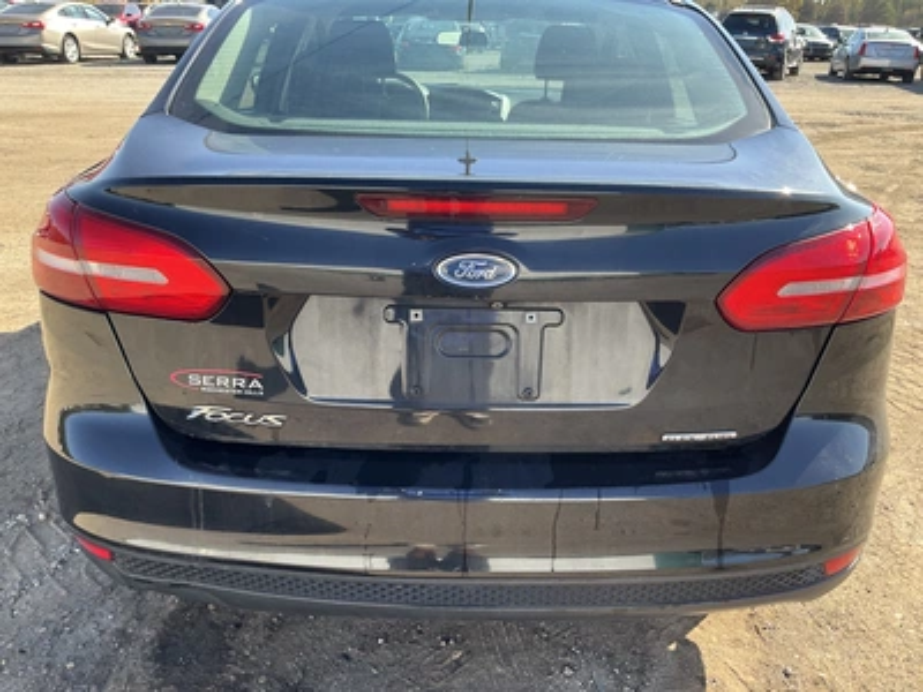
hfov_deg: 61.7
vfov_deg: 48.2
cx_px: 462
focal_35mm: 29
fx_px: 773
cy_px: 346
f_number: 1.8
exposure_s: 1/260
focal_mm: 3
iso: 25
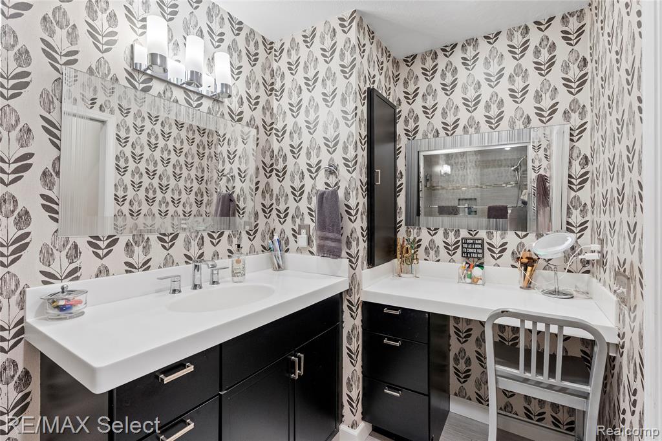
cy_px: 220
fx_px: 294
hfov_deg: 96.8
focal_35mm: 16
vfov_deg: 73.7
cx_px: 331
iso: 4000
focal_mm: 16
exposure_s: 1/30
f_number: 5.6
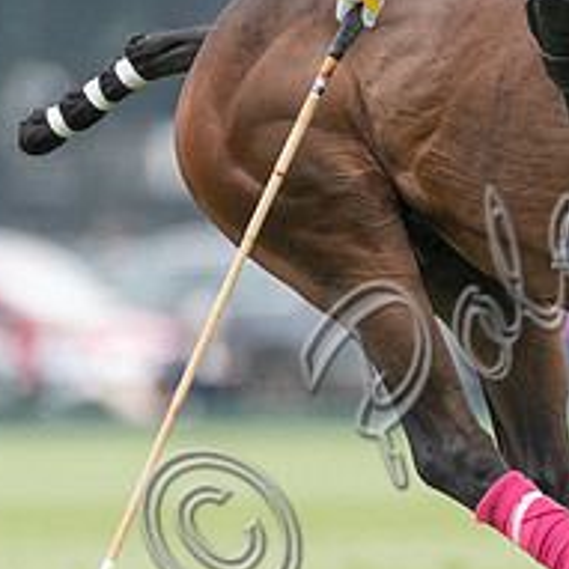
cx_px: 770
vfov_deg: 1.4
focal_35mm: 1290
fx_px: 23990
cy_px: 100
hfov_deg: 1.4
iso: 640
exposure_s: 1/4000
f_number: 2.8
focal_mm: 300
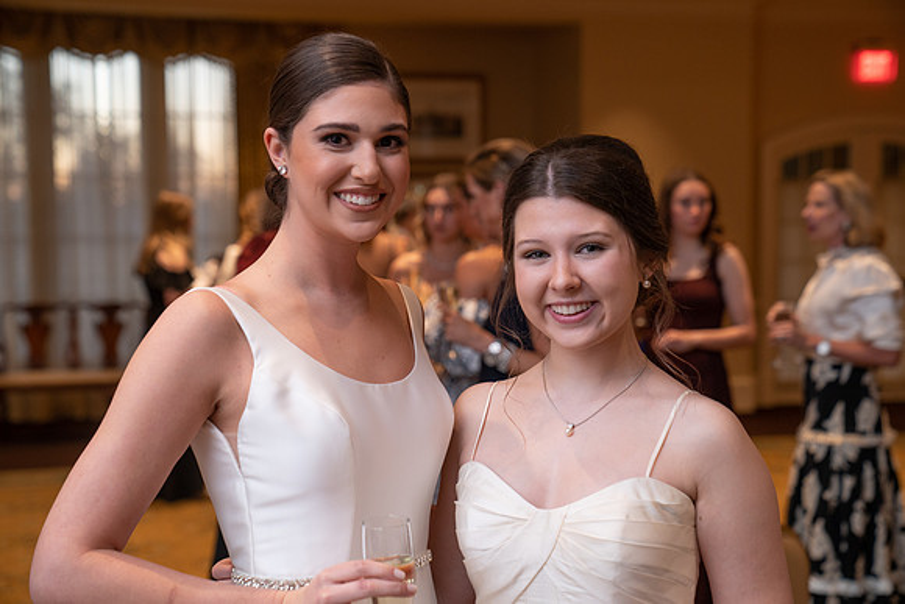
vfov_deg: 21.9
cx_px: 452
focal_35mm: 62
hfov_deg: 32.4
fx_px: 1559
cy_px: 302
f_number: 3.5
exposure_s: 1/50
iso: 800
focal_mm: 62
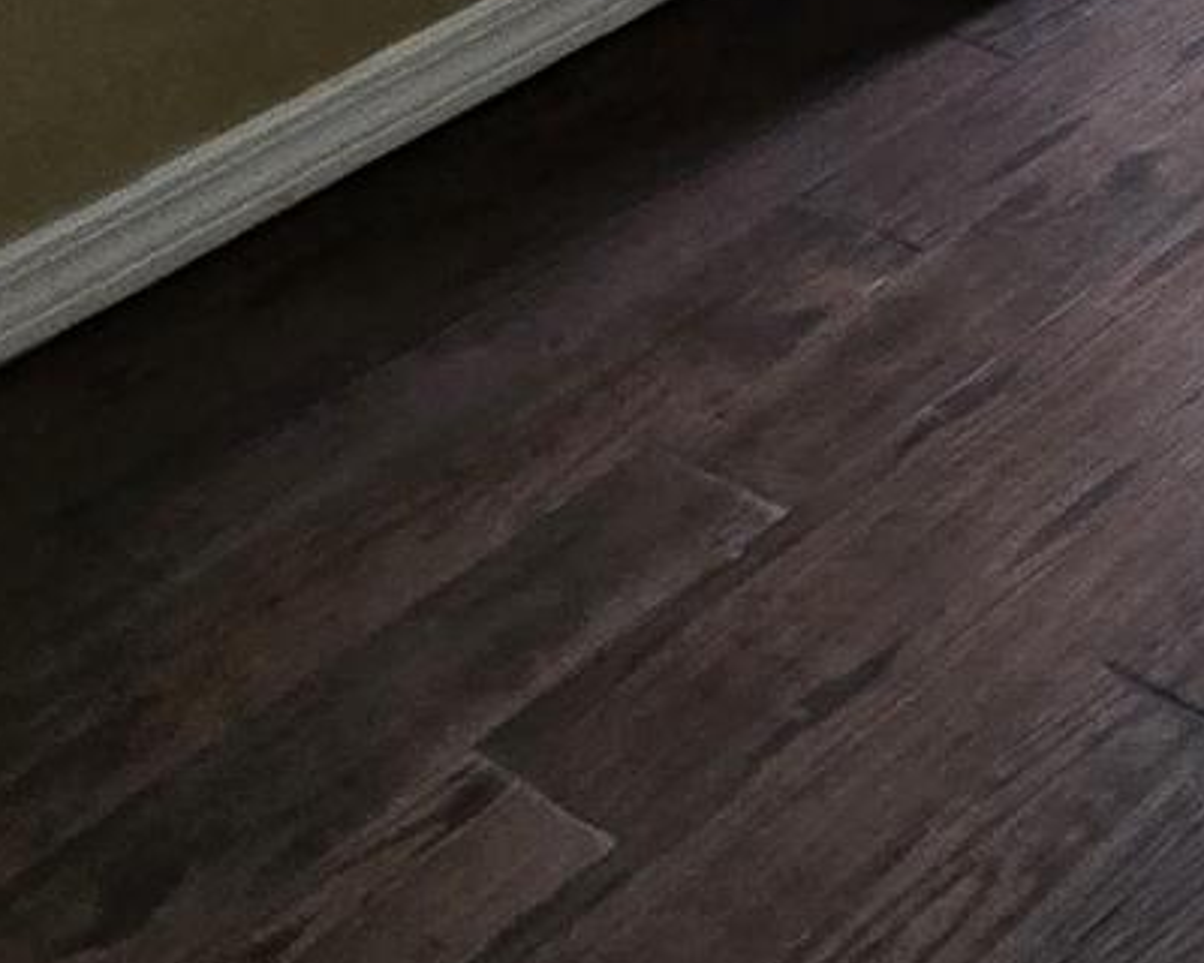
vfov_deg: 15.0
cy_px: -1300
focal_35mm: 65
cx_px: 2534
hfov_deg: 17.7
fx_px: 2316
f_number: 2.2
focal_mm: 2.2
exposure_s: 1/60
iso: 160
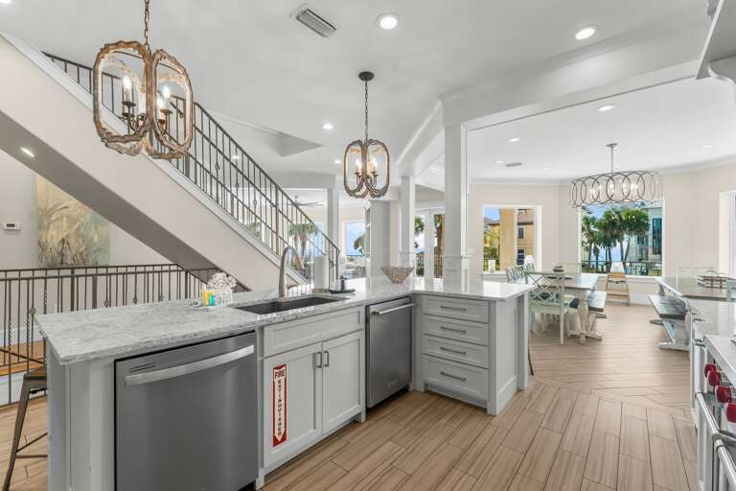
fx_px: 309
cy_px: 246
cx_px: 368
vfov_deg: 77.0
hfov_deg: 100.0
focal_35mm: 15
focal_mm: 15.1
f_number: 8
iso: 400
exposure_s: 1/15
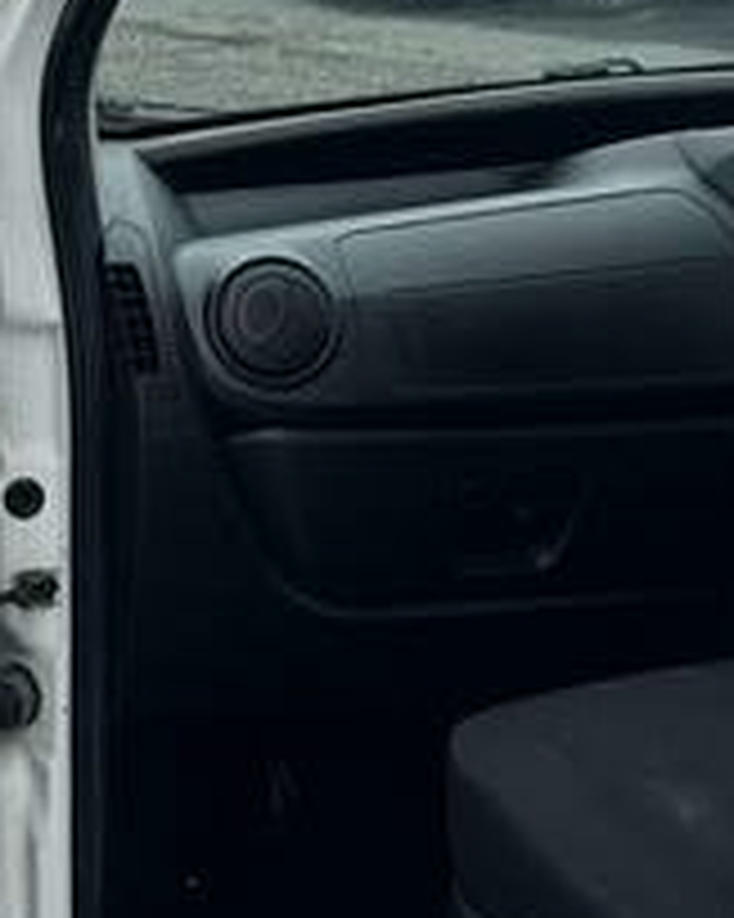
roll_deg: -2.1
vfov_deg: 18.6
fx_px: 2799
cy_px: 400
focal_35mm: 103
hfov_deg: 14.7
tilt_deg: -10.7
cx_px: 32
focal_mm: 6.86
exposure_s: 1/1339
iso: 80
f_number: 1.78
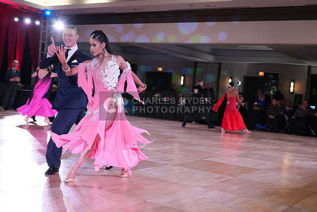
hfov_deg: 41.9
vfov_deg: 28.7
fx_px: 414
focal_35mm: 47
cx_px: 158
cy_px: 106
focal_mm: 47
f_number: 5
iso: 2500
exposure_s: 1/250
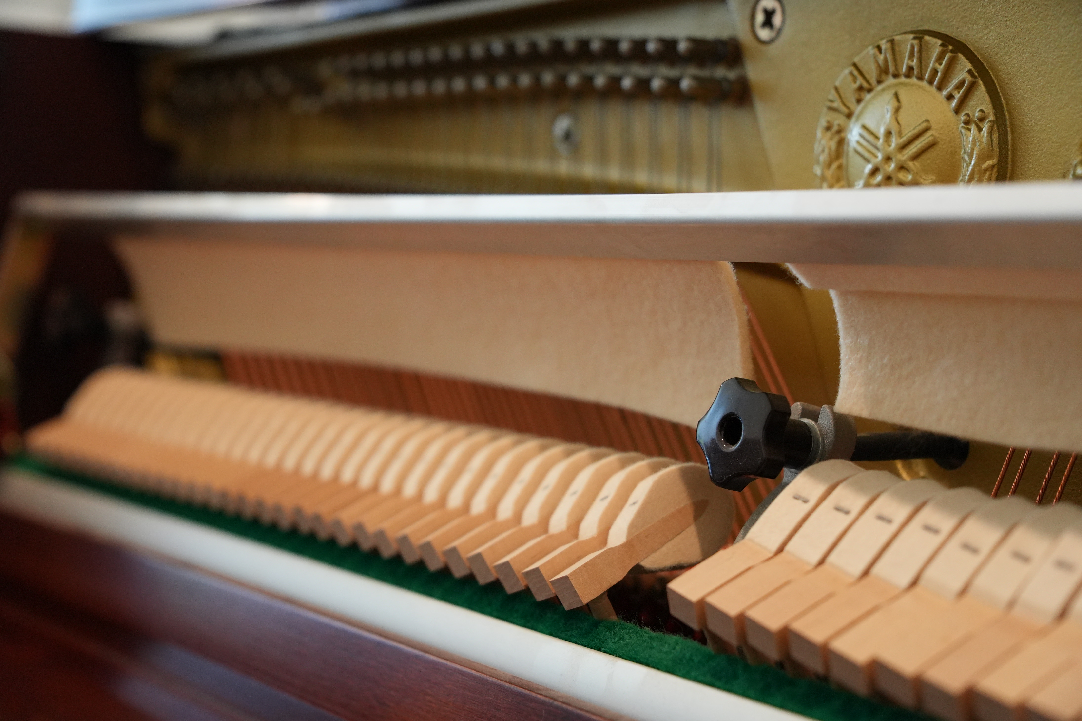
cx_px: 541
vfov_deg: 22.1
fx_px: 1848
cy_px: 360
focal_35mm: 62
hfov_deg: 32.6
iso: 1600
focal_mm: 41
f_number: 2.8
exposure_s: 1/160
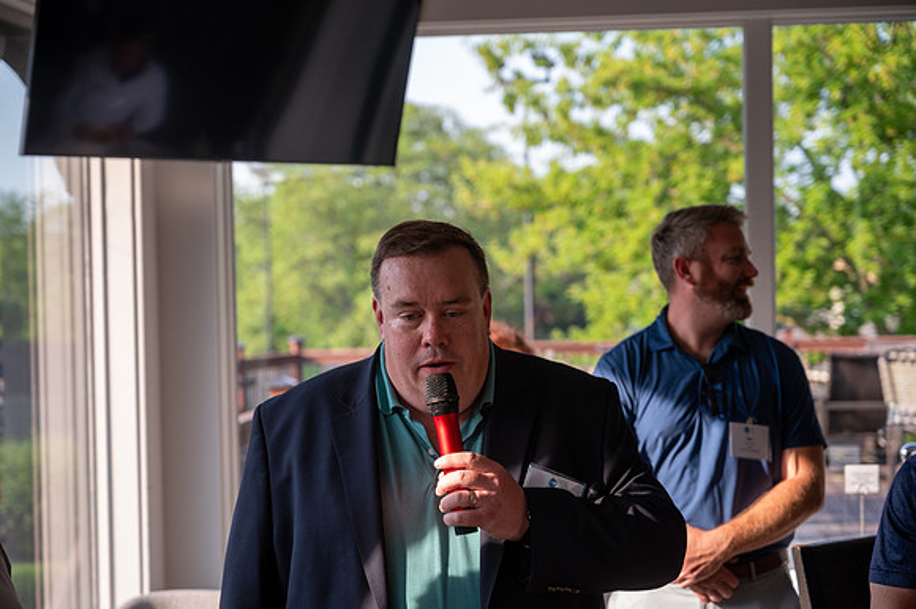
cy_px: 305
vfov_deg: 18.7
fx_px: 1851
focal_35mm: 73
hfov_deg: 27.8
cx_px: 448
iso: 640
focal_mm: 70
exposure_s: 1/640
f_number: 4
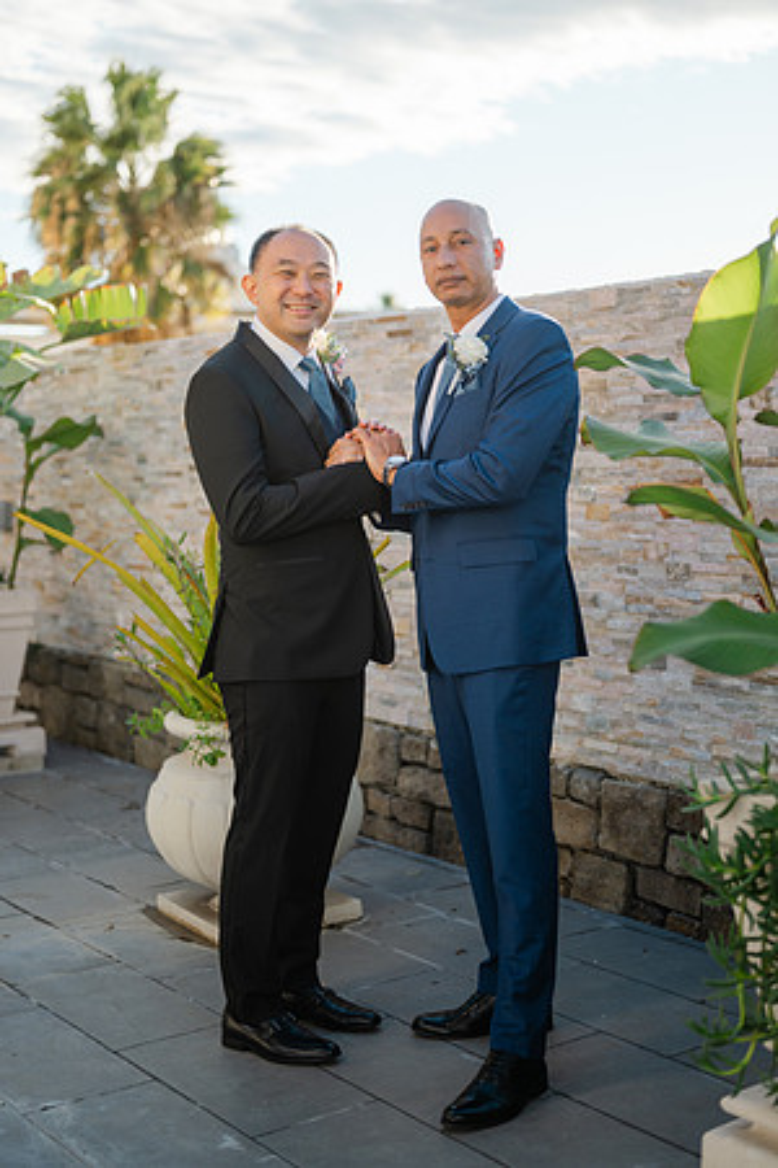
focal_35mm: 50
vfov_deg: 39.6
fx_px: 1621
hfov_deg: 27.0
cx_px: 389
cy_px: 584
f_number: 1.8
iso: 64
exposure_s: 1/1000
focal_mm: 50
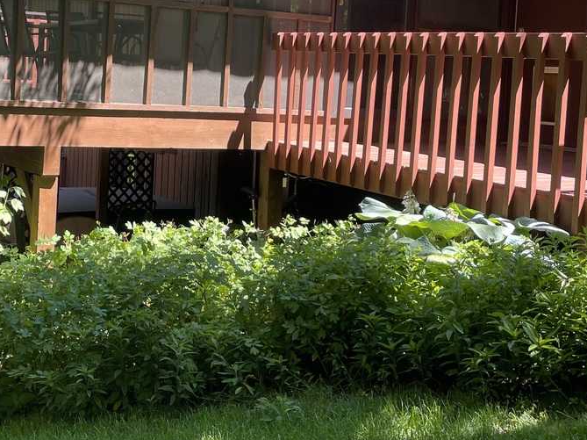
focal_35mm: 56
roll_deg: -3.5
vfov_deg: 25.7
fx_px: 949
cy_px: 107
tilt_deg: -2.3
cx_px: 151
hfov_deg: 33.7
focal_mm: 4.2
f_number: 1.6
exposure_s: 1/172
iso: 32
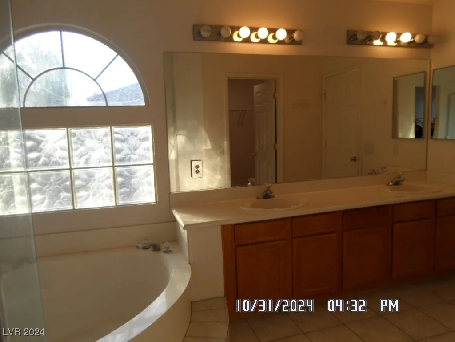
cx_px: 228
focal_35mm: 25
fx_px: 329
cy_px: 171
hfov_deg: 69.4
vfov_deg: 54.9
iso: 80
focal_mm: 4.5
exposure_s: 1/180
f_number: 2.5
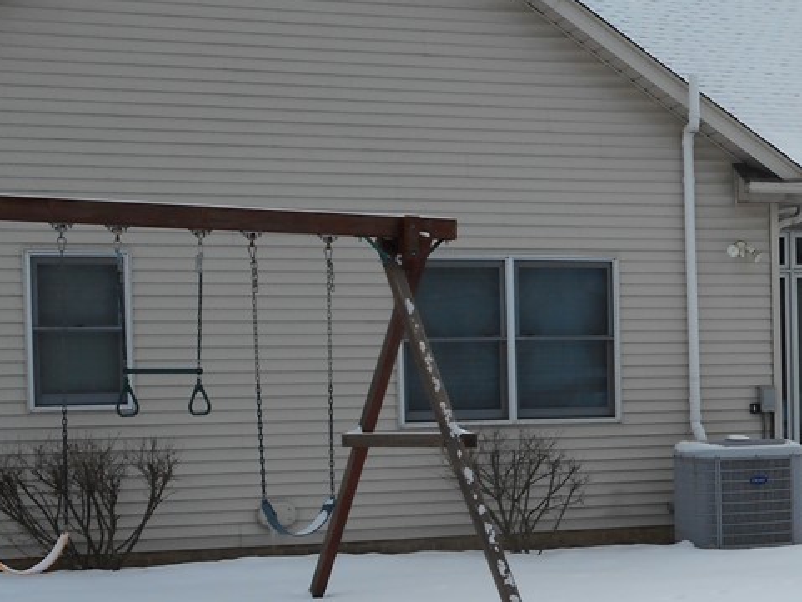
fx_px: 1923
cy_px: 417
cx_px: 815
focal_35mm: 83
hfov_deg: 22.6
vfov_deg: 17.7
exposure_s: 1/640
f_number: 4.5
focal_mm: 6.9
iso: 80
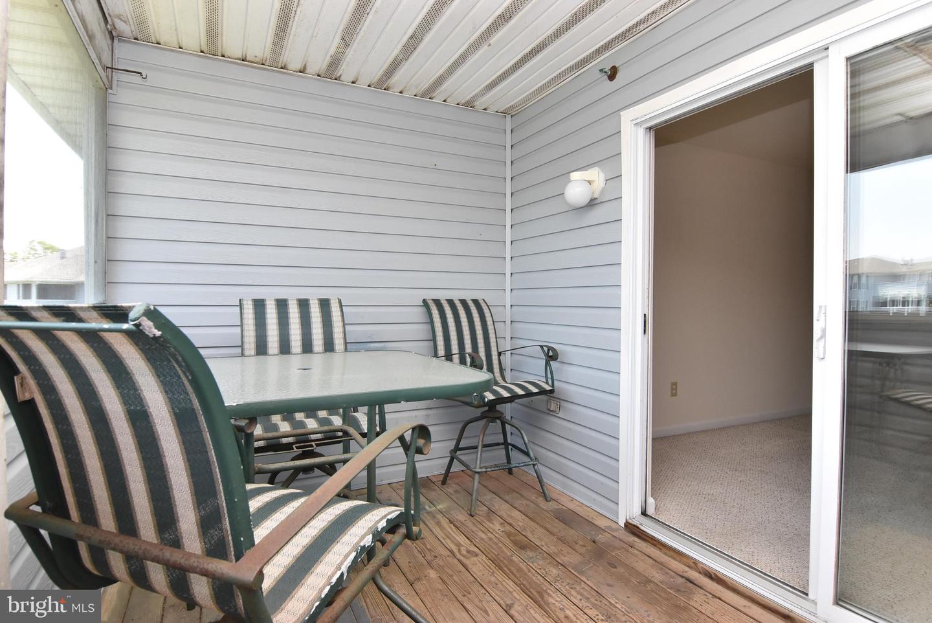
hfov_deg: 90.0
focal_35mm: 18
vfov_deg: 67.5
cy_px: 312
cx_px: 466
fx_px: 466
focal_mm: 12
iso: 800
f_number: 7.1
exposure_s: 1/200
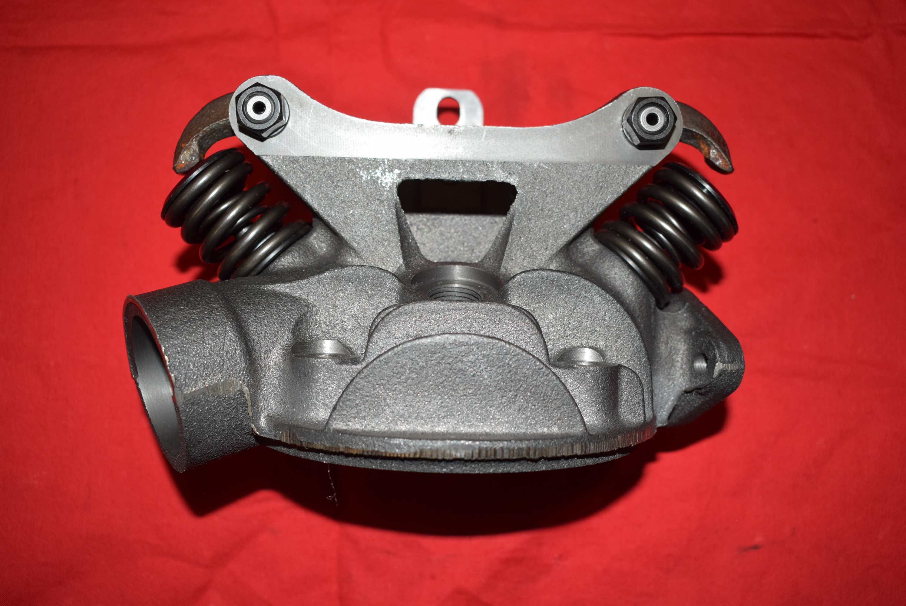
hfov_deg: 53.1
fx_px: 907
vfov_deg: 36.9
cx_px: 453
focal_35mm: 36
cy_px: 303
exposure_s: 1/200
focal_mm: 24
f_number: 5
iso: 400
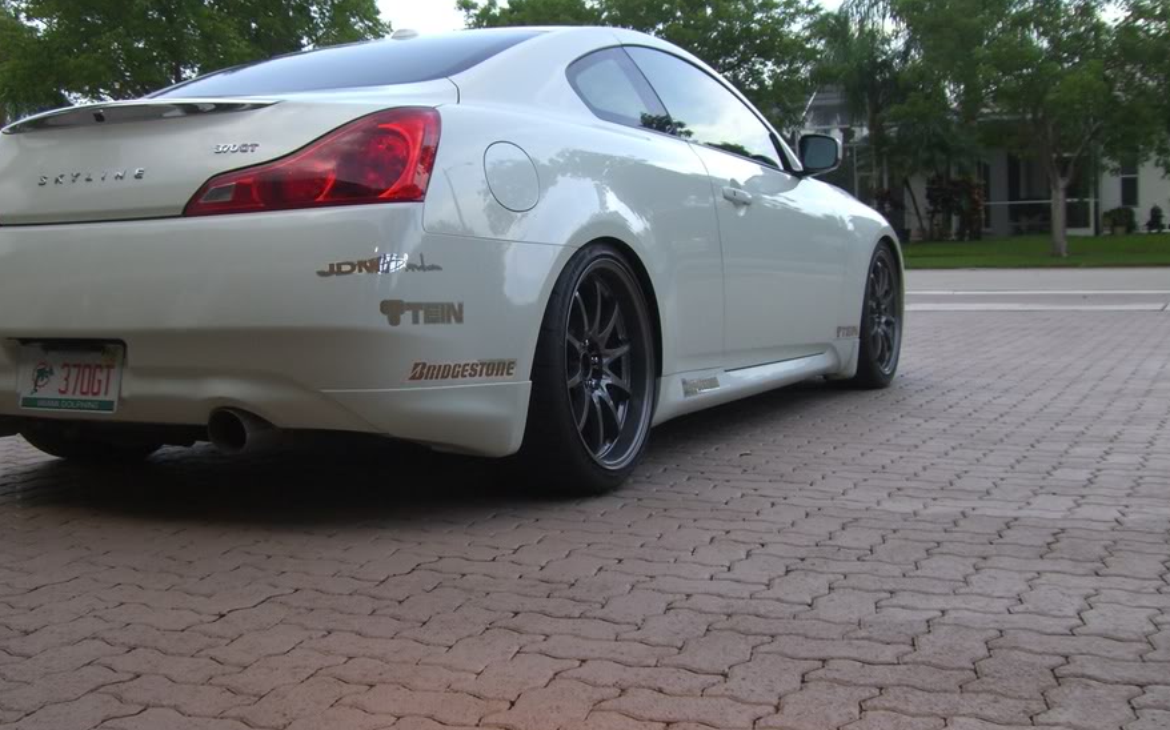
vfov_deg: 27.4
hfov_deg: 42.6
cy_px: 358
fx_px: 1498
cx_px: 528
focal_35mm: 47
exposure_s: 1/125
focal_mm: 6.2
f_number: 2.7
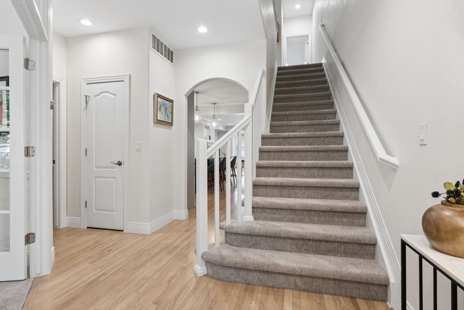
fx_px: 232
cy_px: 155
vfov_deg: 67.5
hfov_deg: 90.0
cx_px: 232
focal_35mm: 18
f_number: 8
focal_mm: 18
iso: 1000
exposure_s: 1/25
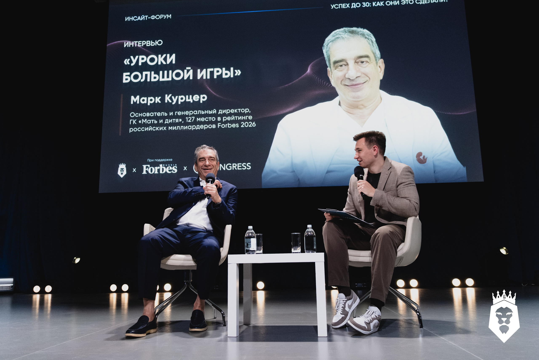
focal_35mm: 28
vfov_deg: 45.7
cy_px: 180
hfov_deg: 64.6
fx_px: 427
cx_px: 270
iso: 2000
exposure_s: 1/125
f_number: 4
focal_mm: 19
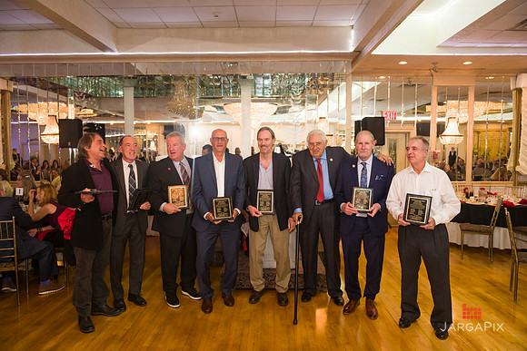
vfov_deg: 53.2
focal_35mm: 24
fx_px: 351
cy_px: 176
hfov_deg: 73.7
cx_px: 264
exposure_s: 1/125
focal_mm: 24
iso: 1000
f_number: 3.2
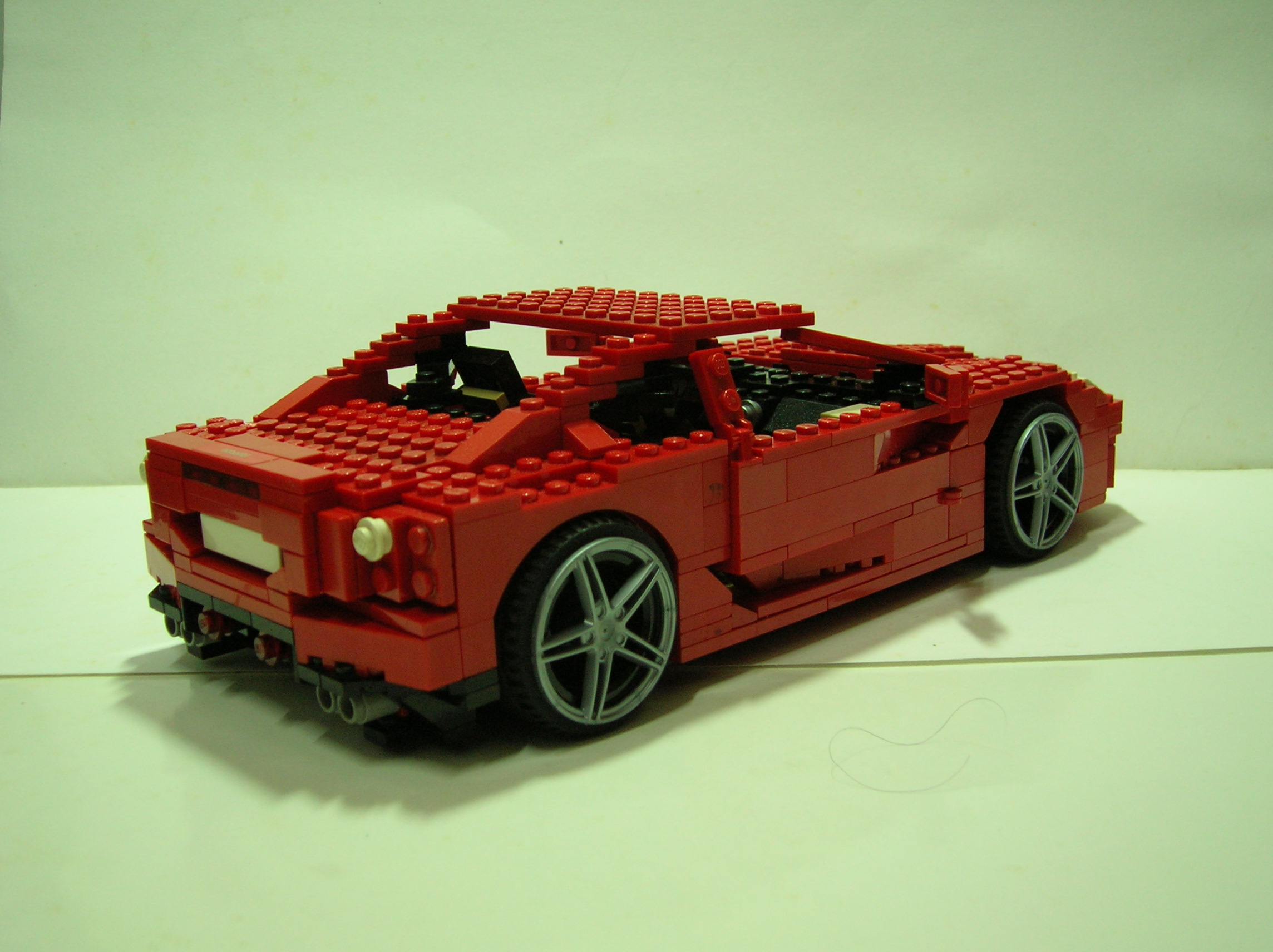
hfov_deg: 49.0
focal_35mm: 38
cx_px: 636
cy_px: 476
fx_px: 1396
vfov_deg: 37.7
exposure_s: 1/4.1
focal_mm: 6.4
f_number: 3
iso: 94
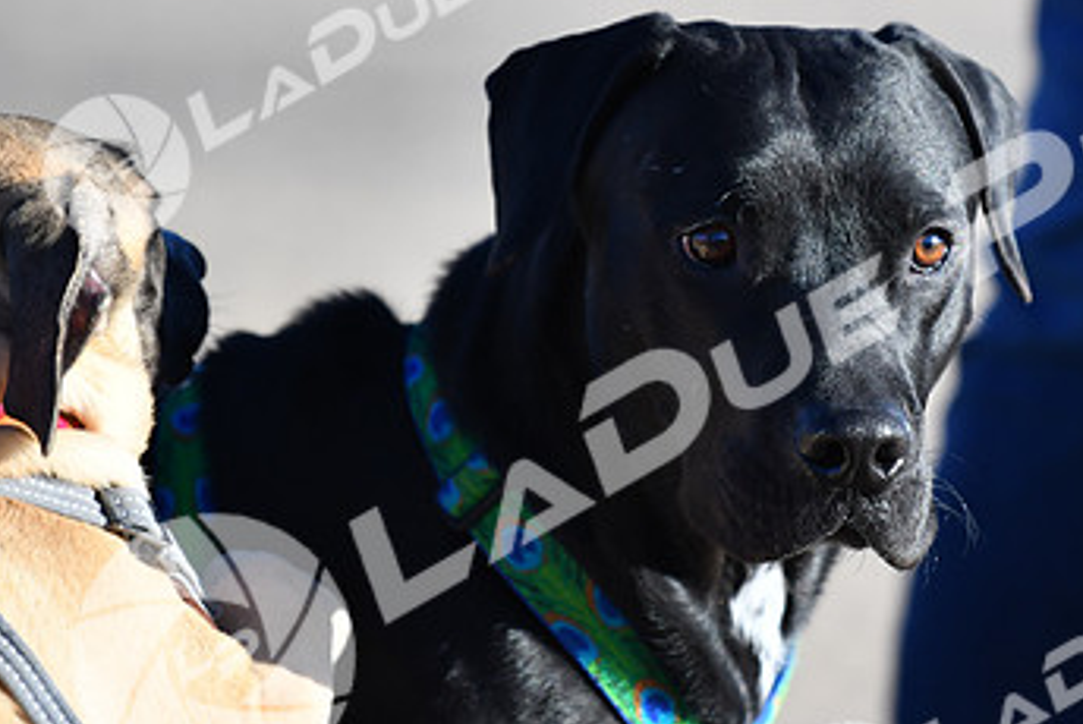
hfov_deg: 4.3
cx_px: 771
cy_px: 332
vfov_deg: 2.9
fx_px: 14452
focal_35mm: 480
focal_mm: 190
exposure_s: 1/4000
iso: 450
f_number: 2.8
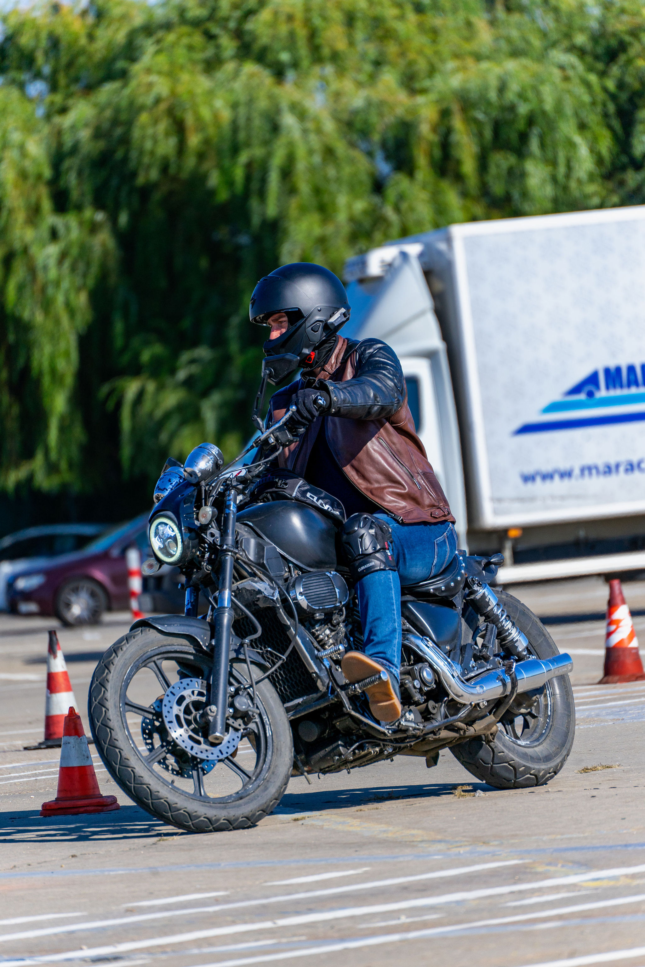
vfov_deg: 6.9
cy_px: 484
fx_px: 8062
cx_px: 322
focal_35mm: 300
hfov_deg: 4.6
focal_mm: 300
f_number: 6.3
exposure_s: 1/1250
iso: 125
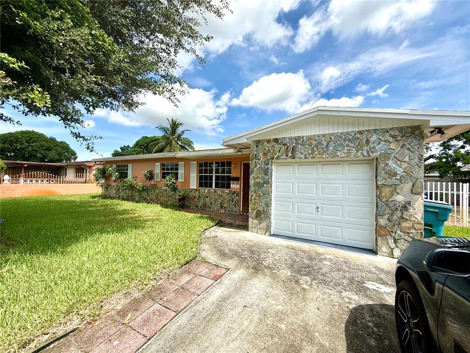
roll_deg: -1.3
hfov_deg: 102.1
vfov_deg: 85.7
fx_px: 190
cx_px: 235
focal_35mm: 14
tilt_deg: +1.8
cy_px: 176
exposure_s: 1/1848
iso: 50
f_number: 2.2
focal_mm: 2.22
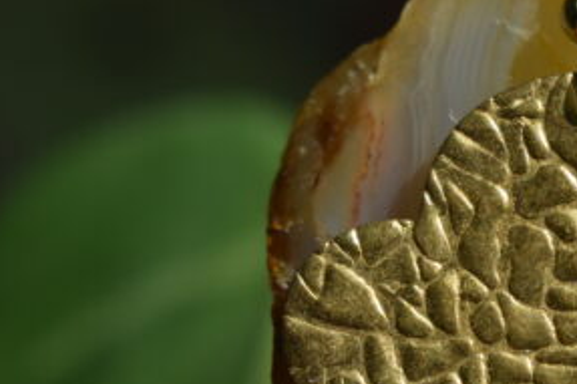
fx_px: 3604
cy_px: 361
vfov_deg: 6.1
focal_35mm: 225
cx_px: 883
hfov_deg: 8.9
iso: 100
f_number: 8
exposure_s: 1/320
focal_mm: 42
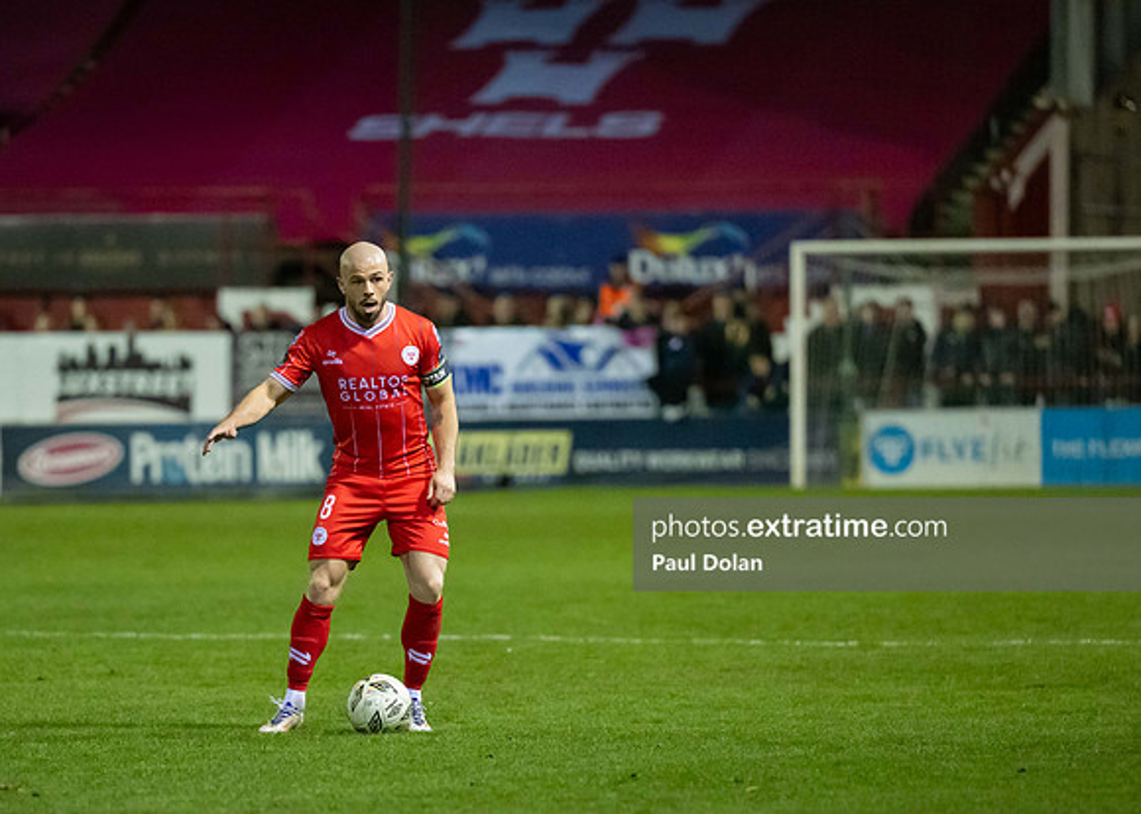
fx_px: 9389
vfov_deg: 5.0
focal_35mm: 290
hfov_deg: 7.0
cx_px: 389
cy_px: 542
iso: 8000
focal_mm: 200
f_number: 3.2
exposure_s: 1/1250
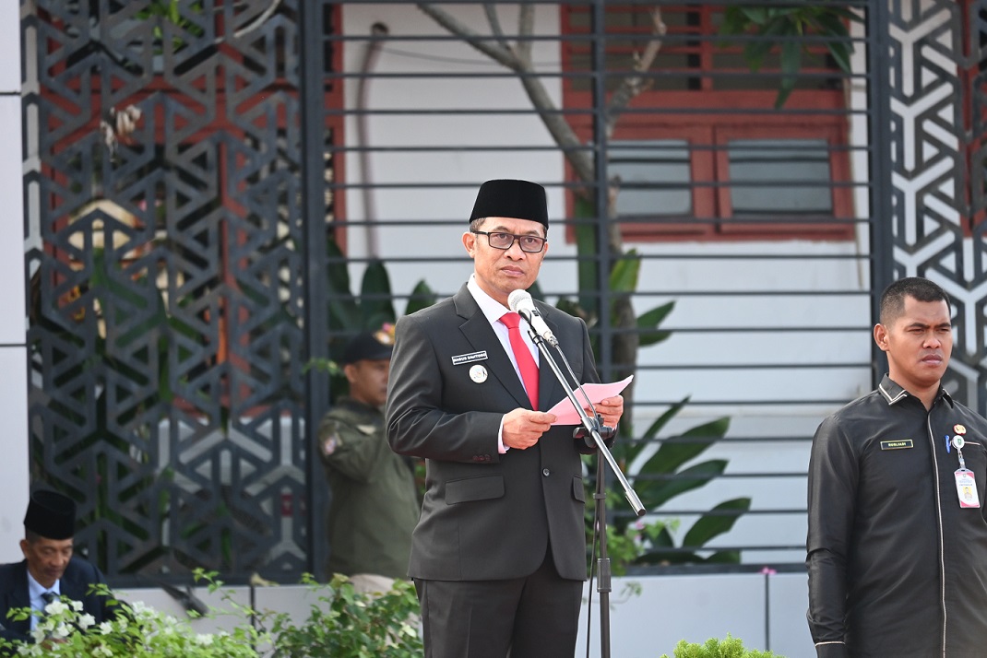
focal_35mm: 375
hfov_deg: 5.5
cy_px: 329
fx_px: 10283
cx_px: 494
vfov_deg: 3.7
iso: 640
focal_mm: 250
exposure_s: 1/250
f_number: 6.3
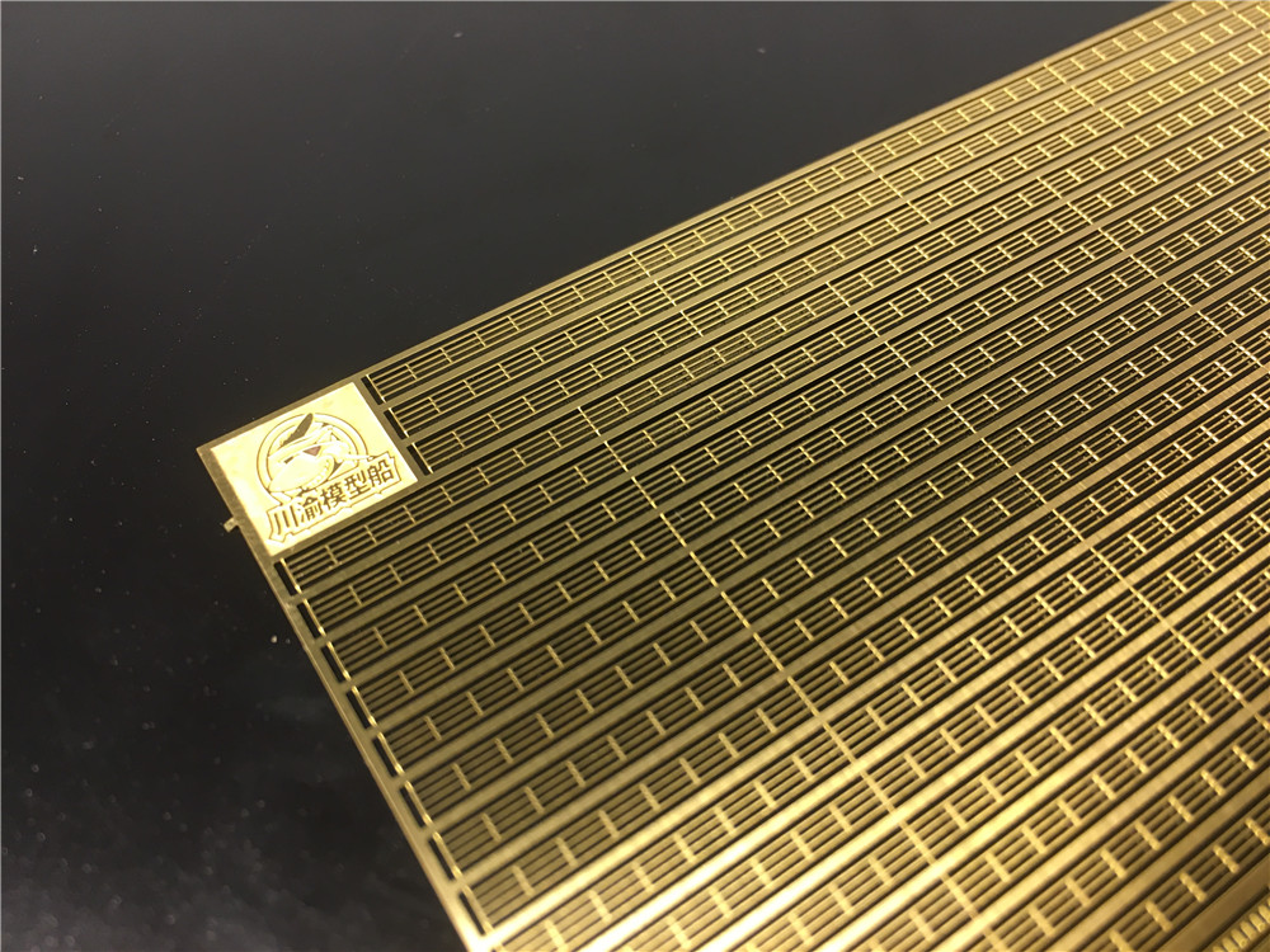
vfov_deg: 48.2
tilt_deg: -56.8
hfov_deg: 61.7
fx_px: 1064
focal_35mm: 29
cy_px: 476
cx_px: 635
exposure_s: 1/33
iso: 50
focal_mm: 4.15
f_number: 2.2
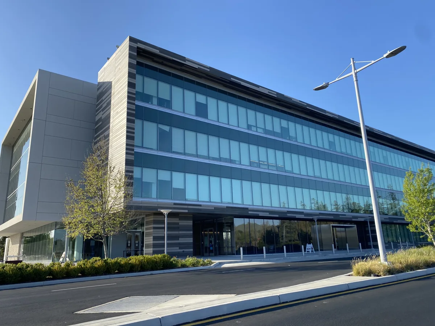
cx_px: 218
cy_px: 163
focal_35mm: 26
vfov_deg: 53.1
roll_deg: -0.7
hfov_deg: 67.3
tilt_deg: +16.0
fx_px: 327
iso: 32
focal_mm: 4.25
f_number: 1.8
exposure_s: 1/1272
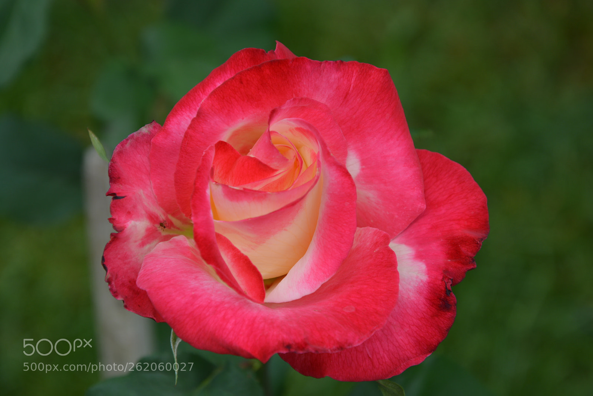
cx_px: 296
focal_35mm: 135
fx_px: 2224
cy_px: 198
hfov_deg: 15.2
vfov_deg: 10.2
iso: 100
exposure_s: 1/125
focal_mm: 90
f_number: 8
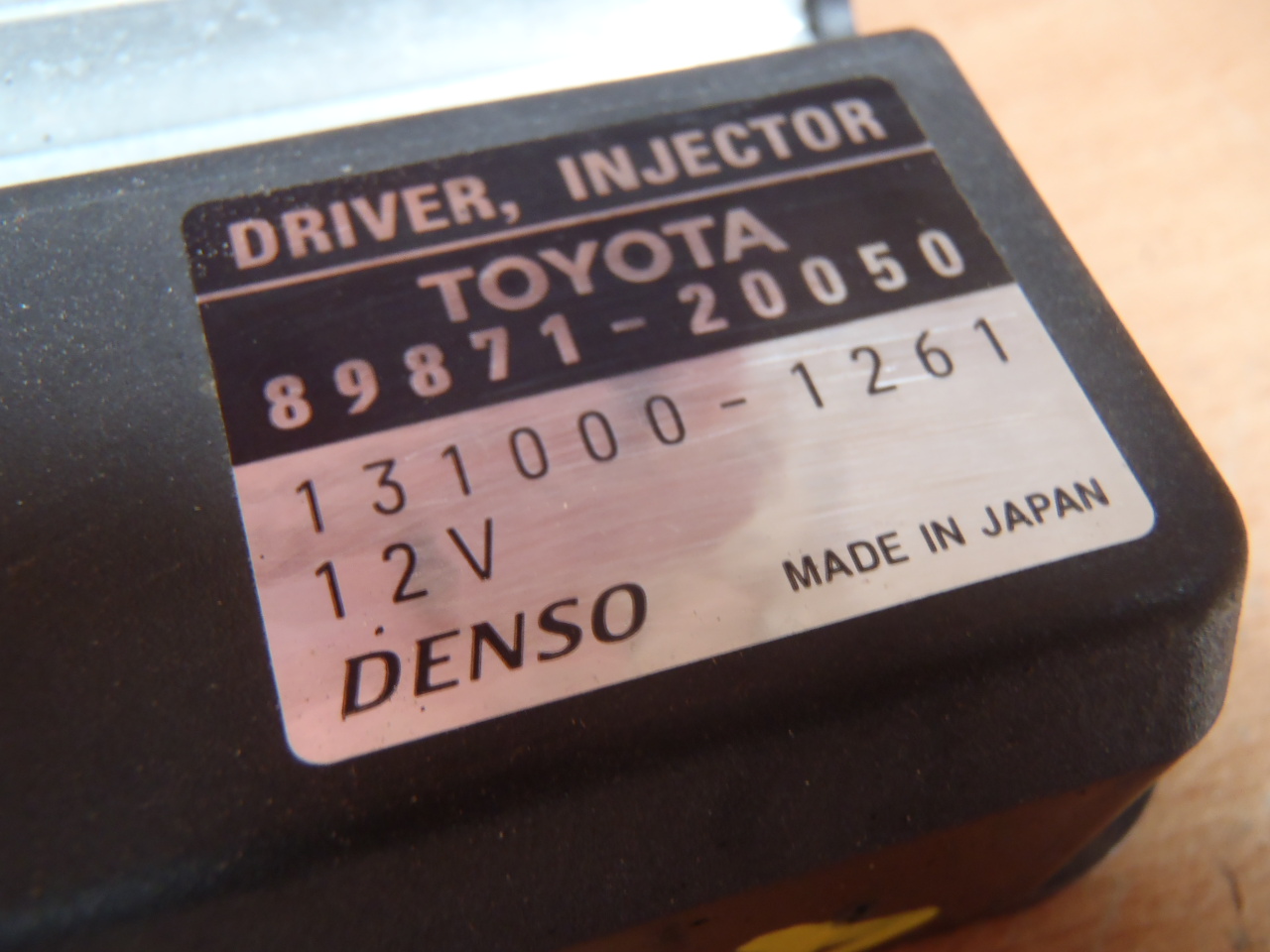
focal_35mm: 37
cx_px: 635
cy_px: 476
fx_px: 1357
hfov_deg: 50.1
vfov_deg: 38.7
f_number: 4.7
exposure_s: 1/10
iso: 200
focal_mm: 6.64
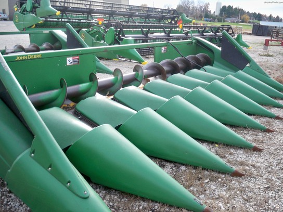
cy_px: 106
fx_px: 286
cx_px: 142
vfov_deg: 40.7
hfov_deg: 52.6
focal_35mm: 35
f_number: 3.1
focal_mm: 6.3
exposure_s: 1/200
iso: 80
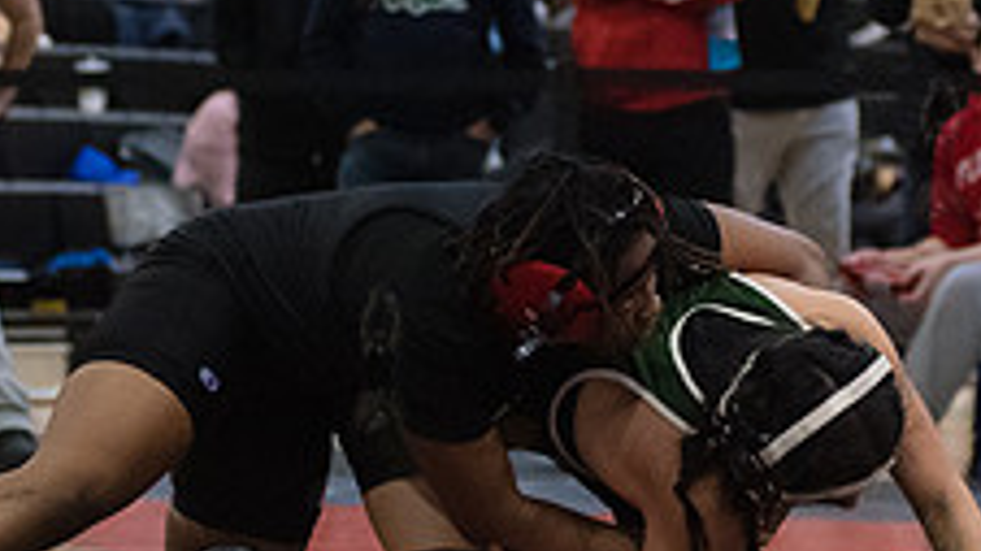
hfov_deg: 10.0
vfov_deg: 5.6
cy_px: 354
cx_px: 378
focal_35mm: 215
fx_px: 5591
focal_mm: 80
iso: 8000
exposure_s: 1/500
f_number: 3.5
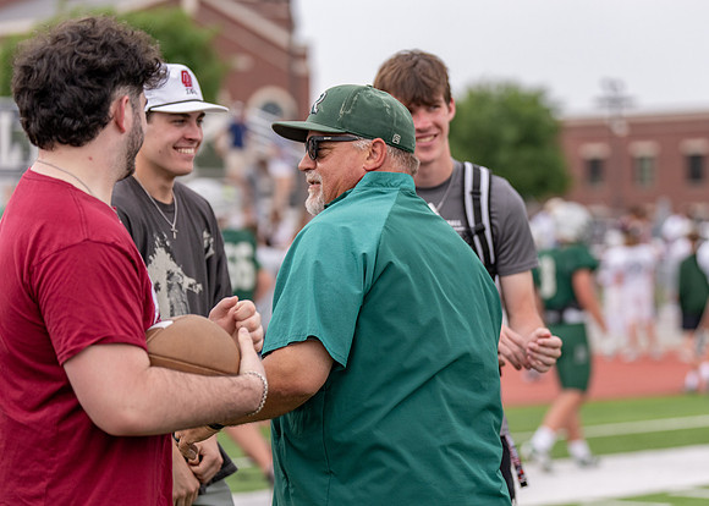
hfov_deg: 16.1
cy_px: 276
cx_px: 445
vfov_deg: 11.6
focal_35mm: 124
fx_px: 2499
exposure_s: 1/3200
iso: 500
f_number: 2.8
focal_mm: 100
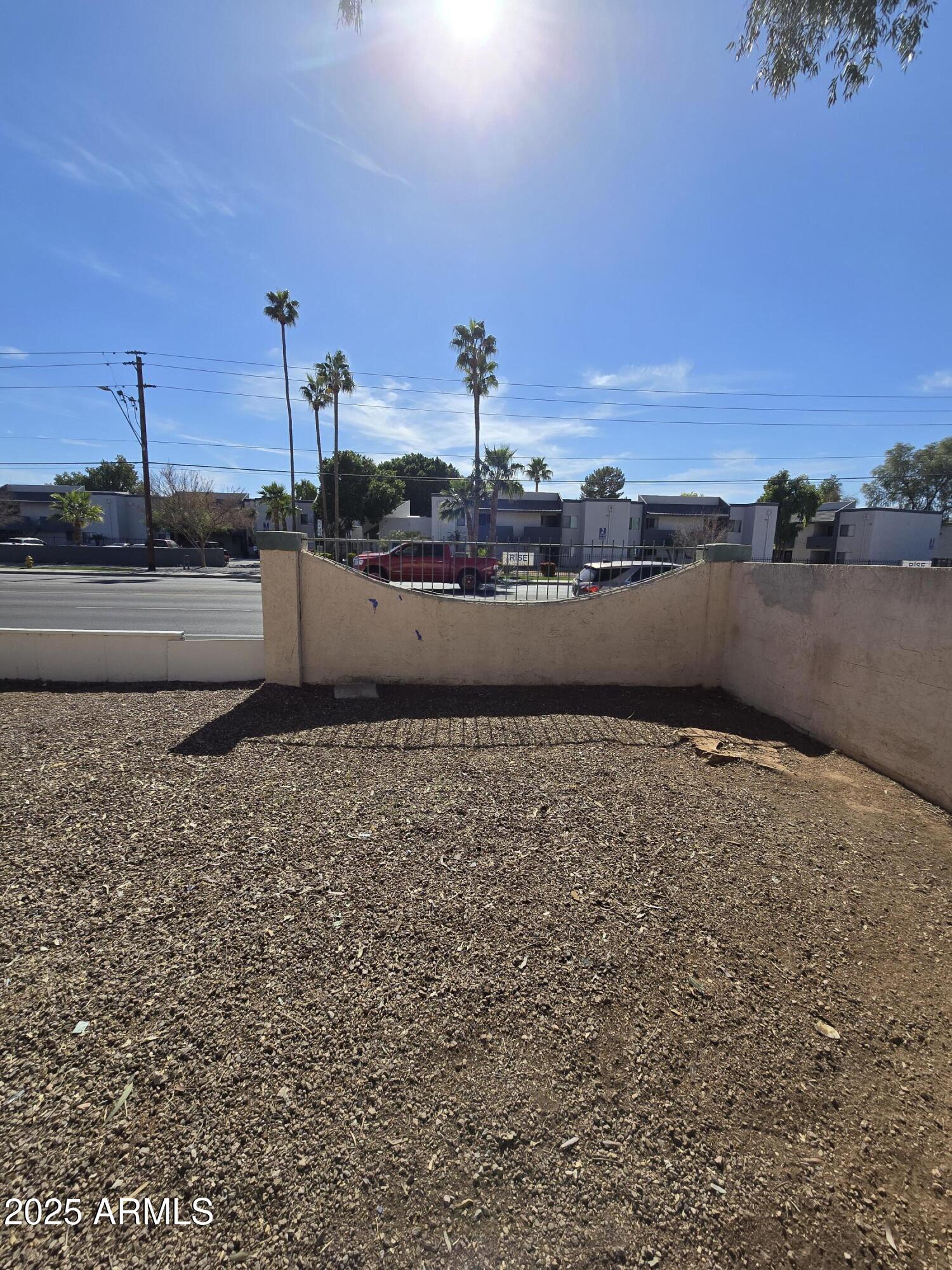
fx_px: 477
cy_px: 635
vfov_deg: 106.2
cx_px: 476
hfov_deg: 89.9
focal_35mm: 13
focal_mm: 2.2
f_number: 2.2
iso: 50
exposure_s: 1/3160
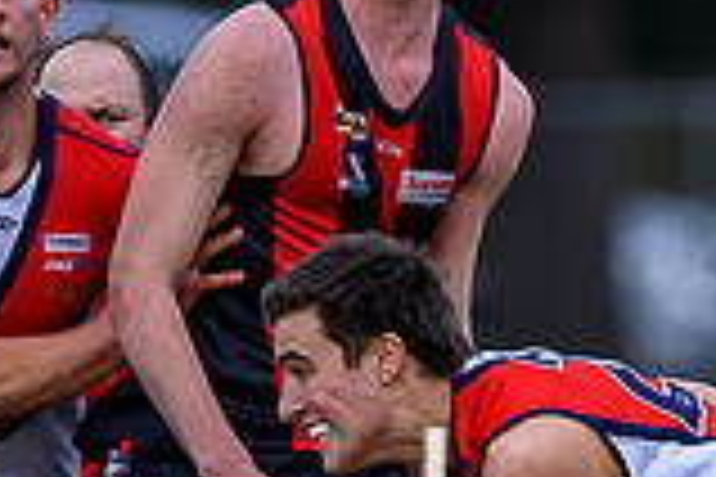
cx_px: 999
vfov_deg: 0.4
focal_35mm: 3541
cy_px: 740
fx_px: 70421
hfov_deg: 0.6
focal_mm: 500
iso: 220
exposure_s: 1/1250
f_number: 4
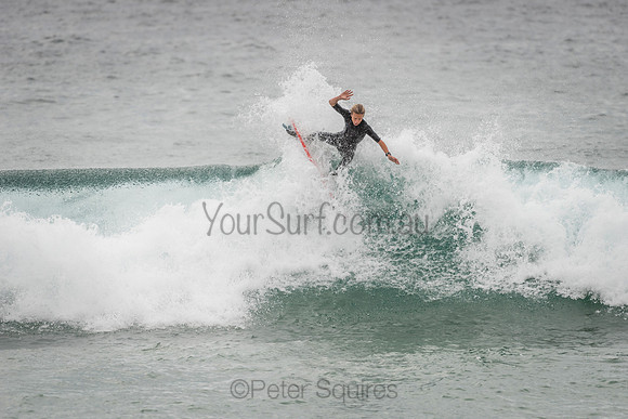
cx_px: 314
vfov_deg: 3.3
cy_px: 210
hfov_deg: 4.9
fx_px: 7328
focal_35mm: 420
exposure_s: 1/2000
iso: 250
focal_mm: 420
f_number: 5.6
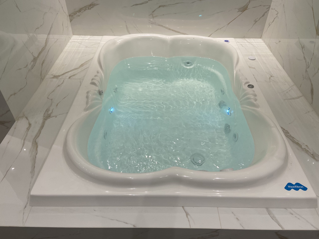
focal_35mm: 26
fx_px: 240
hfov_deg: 67.3
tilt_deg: -43.4
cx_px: 160
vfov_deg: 53.1
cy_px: 120
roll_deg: -0.5
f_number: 1.8
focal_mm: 4.25
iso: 80
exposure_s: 1/120
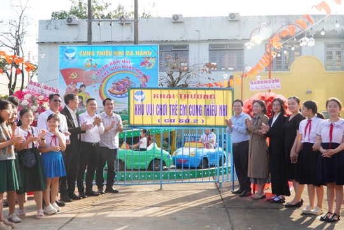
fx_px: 301
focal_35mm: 32
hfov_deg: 59.5
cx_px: 172
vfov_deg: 41.7
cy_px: 115
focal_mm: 21
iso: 800
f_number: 9
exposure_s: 1/400
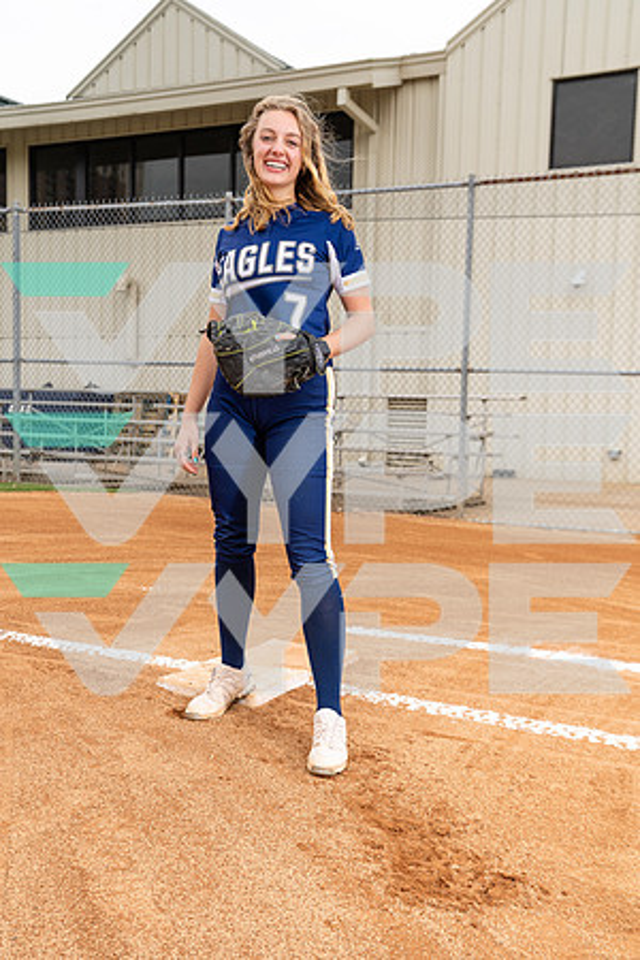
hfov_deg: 33.4
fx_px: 1067
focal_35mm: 40
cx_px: 320
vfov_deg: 48.5
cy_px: 480
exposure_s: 1/250
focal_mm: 40
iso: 100
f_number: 4.5
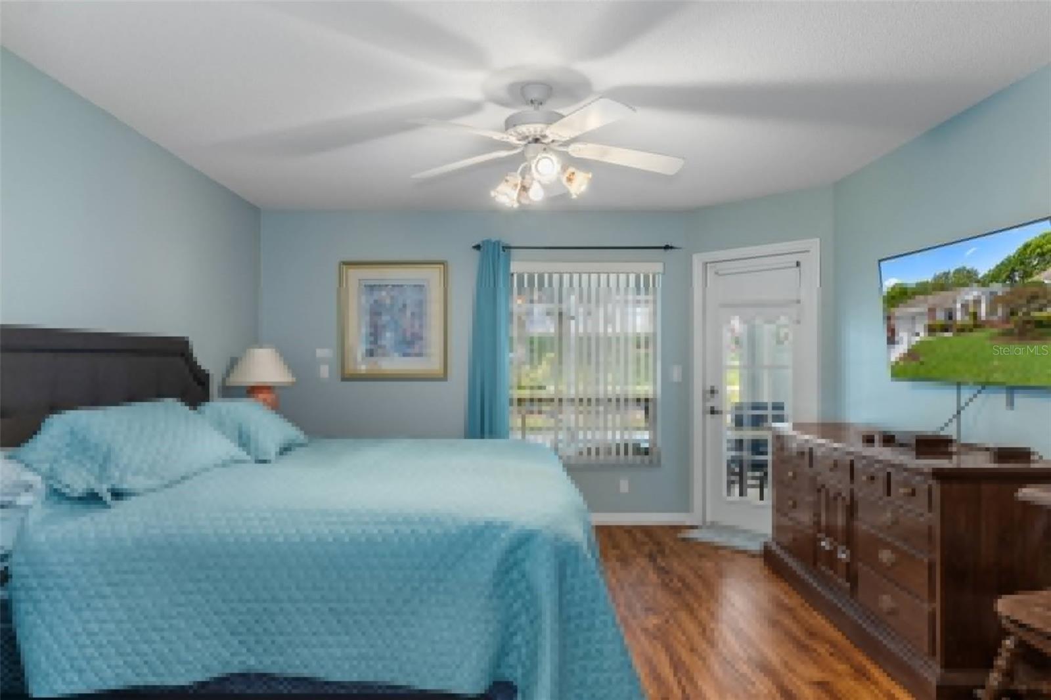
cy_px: 350
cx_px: 526
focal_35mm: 21
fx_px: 613
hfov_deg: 81.2
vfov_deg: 59.5
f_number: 8
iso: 320
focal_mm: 14
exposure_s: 1/4
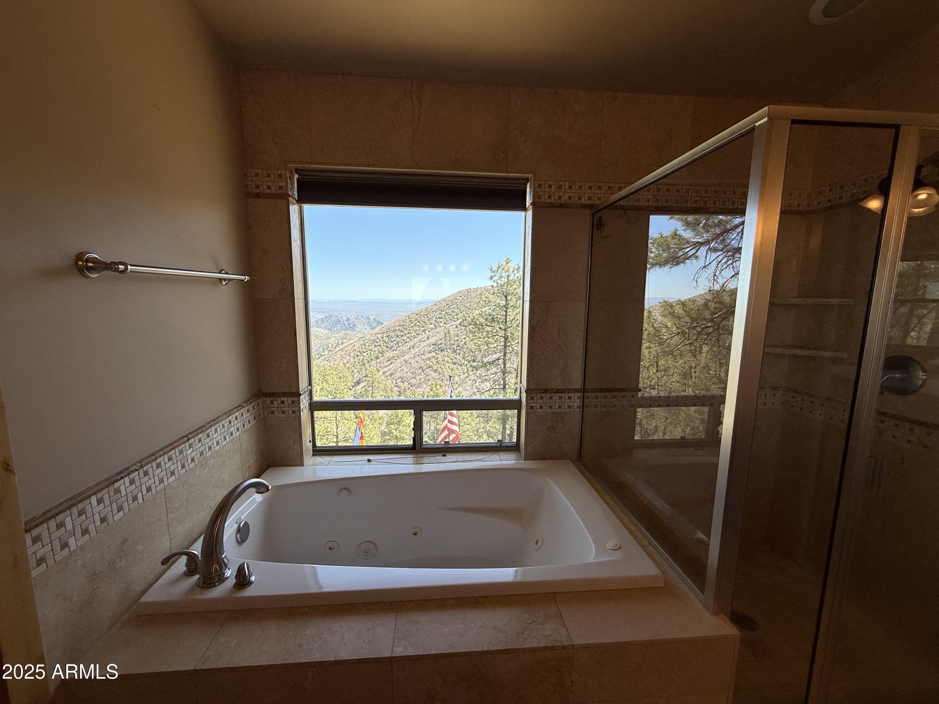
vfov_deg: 85.7
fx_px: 380
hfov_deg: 102.1
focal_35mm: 14
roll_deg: -0.5
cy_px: 352
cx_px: 470
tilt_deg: -8.1
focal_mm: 2.22
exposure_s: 1/458
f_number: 2.2
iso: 50
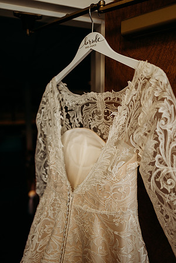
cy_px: 132
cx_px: 88
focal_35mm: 24
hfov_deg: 53.1
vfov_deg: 73.7
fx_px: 176
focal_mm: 24
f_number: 1.8
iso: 400
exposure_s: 1/200
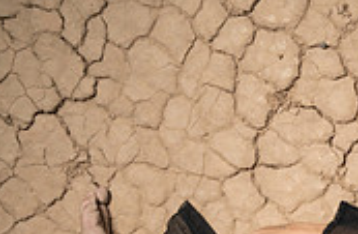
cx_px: 609
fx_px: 949
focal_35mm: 96
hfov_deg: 17.9
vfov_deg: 13.1
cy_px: 372
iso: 100
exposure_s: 1/200
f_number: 4
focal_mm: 27.5
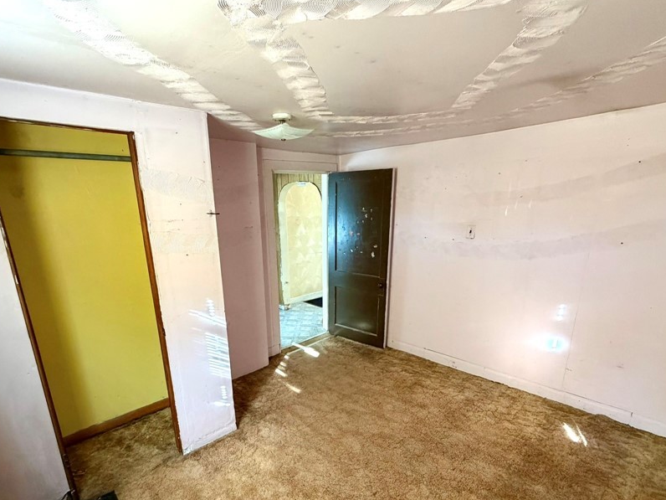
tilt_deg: -14.4
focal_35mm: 18
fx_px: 346
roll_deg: +2.1
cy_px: 300
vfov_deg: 70.9
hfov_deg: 87.6
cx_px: 309
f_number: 2.2
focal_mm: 2.22
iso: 320
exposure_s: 1/60
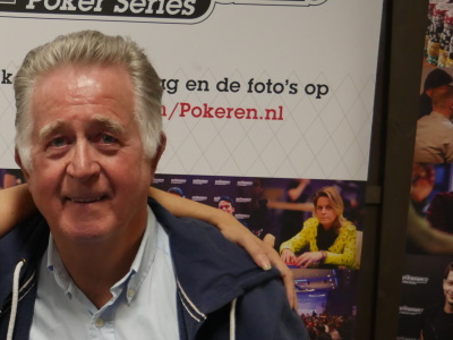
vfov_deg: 14.5
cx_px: -103
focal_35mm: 100
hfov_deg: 18.5
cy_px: 355
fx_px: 1309
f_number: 4.1
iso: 1250
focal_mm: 20
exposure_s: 1/60
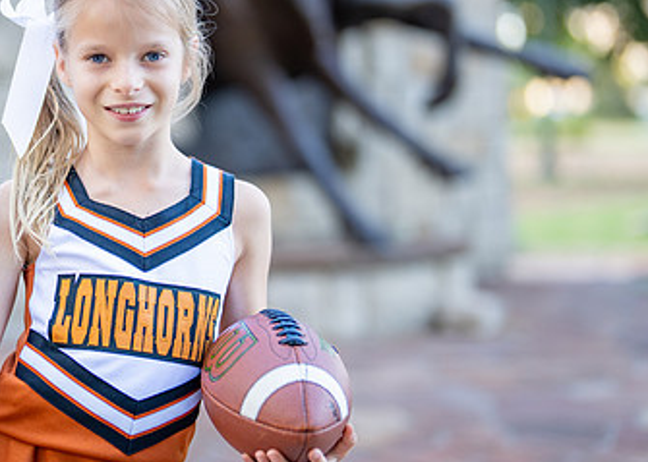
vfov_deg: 14.8
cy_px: 197
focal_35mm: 97
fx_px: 1784
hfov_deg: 20.4
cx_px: 134
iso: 160
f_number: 1.2
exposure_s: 1/500
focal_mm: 50
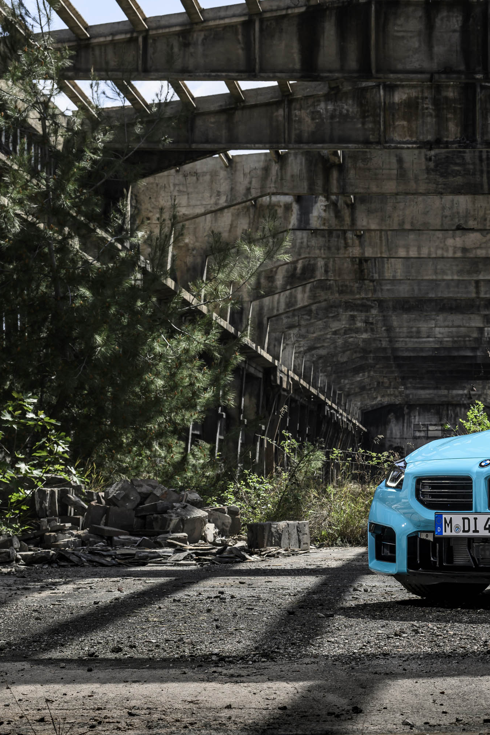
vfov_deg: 24.8
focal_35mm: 82
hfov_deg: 16.2
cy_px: 372
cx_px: 532
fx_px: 1674
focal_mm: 51
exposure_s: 1/125
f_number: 8
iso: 50
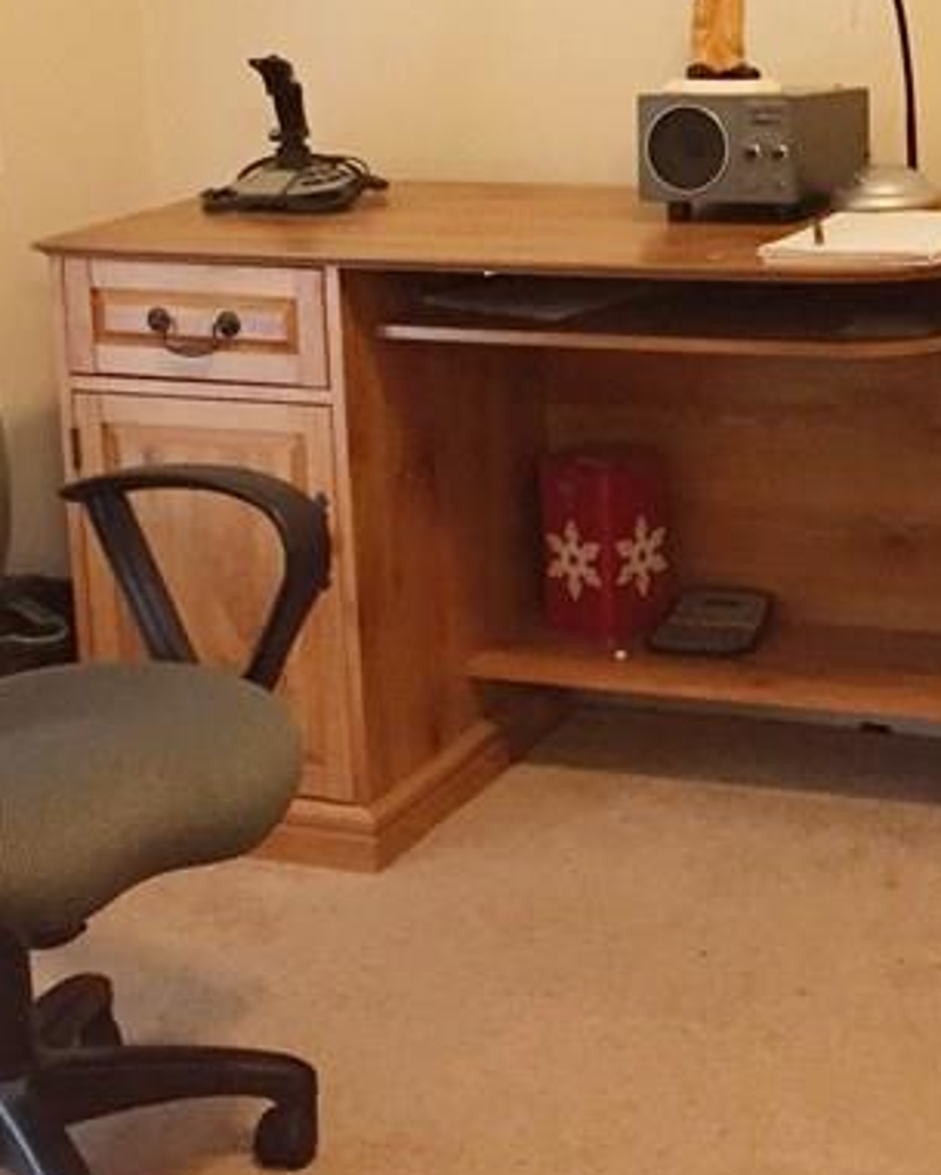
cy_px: 281
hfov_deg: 20.1
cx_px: 632
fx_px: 2645
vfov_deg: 24.8
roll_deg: +0.6
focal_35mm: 76
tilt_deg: -9.0
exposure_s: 1/30
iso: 250
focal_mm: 4.15
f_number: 2.2
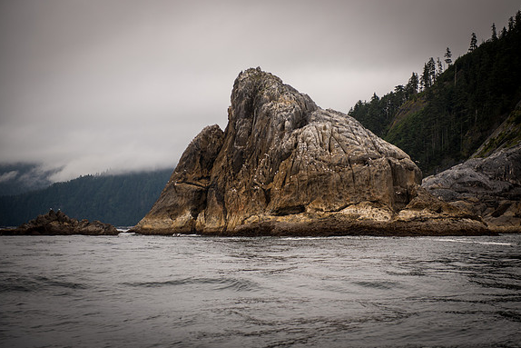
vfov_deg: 16.7
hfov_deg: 24.7
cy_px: 184
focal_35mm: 82
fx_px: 1187
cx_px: 287
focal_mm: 70
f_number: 2.8
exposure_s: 1/1000
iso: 100
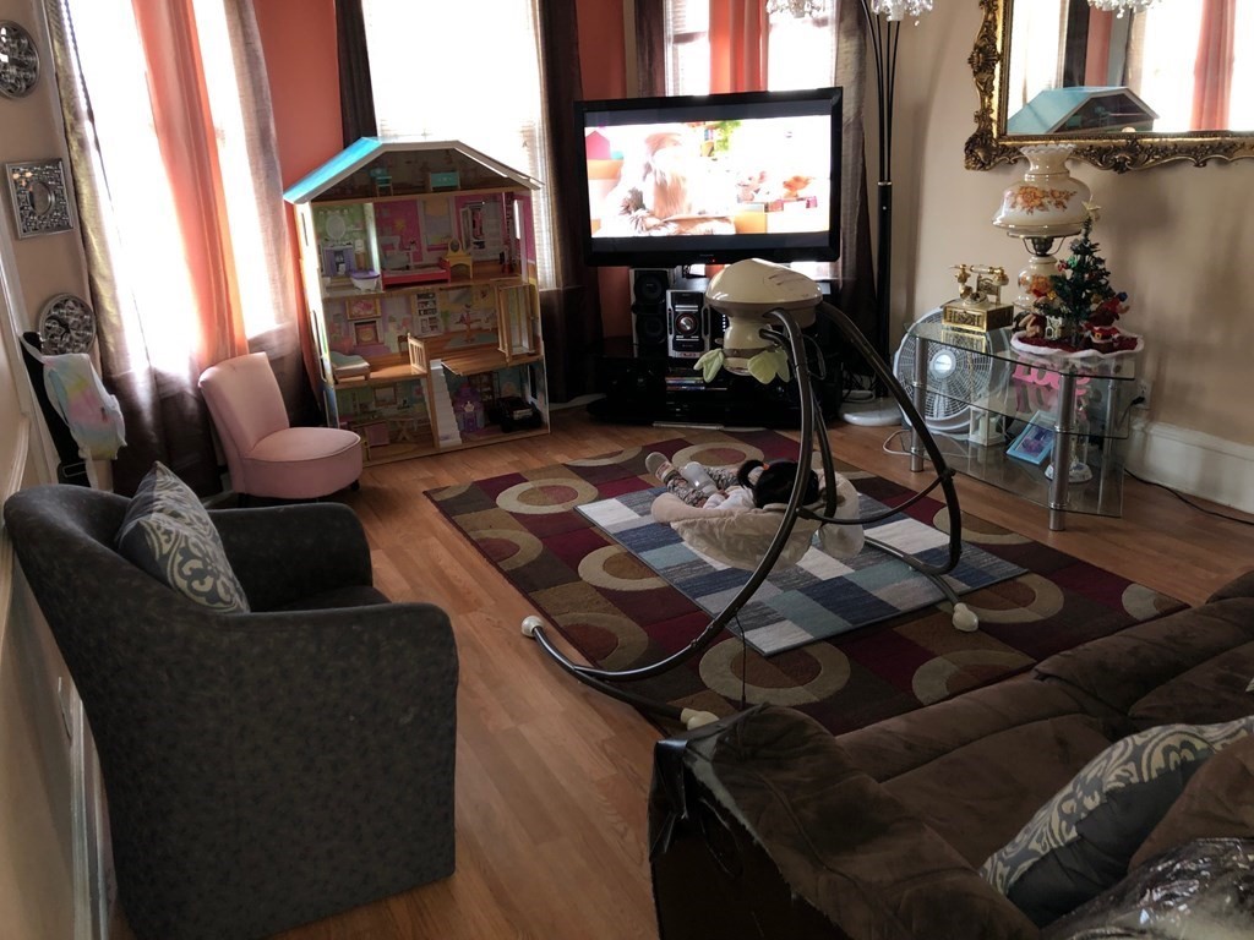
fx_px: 1014
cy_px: 470
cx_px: 627
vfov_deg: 49.7
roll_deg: +3.0
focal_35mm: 28
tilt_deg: -17.5
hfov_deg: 63.4
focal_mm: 4
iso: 64
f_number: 1.8
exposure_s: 1/5
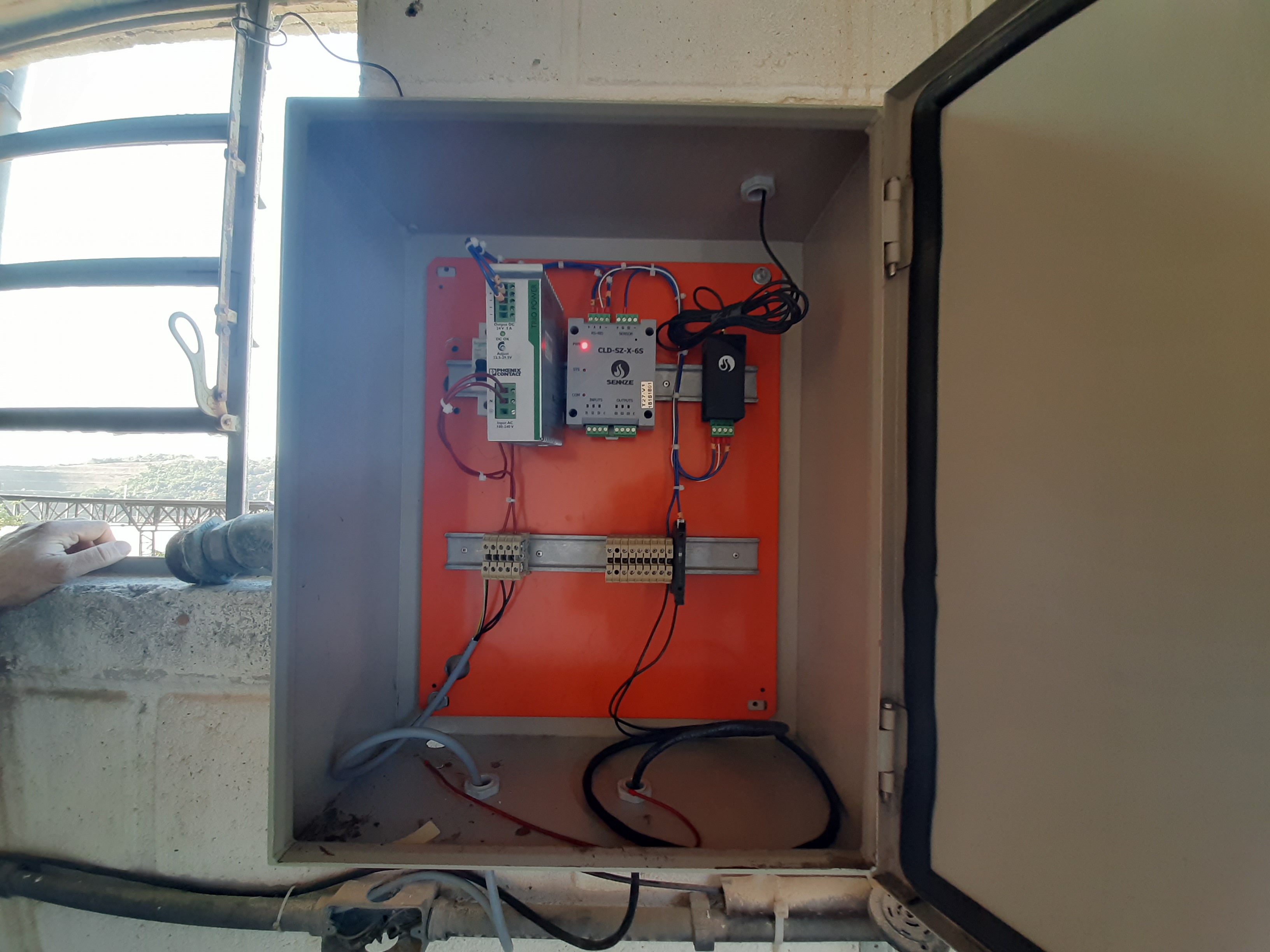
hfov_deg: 106.2
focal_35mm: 13
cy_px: 476
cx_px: 635
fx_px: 477
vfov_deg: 89.9
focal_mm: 1.42
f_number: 2.2
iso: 80
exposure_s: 1/40
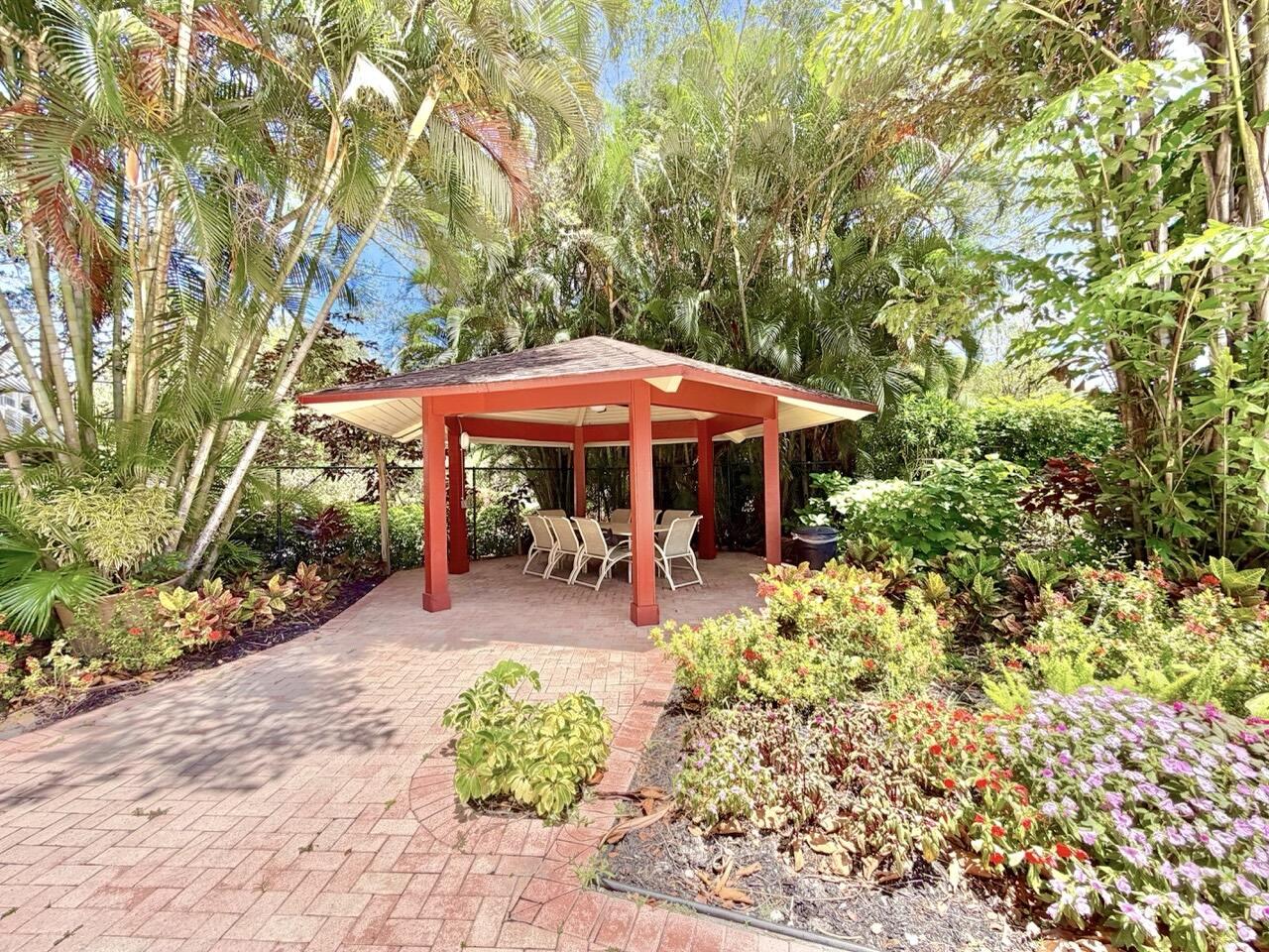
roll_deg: +1.6
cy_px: 476
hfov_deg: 102.1
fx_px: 513
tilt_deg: -1.2
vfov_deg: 85.7
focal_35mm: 14
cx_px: 634
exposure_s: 1/531
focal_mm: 2.22
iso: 40
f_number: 2.2
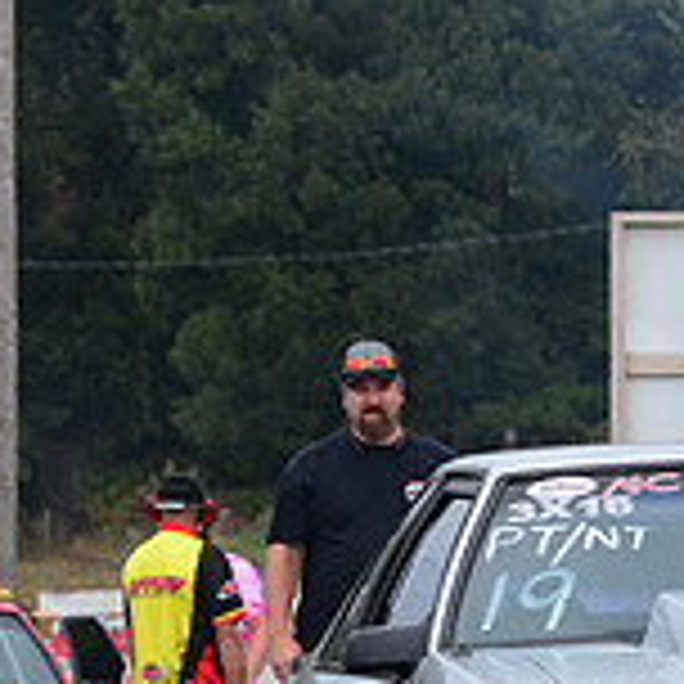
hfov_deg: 2.9
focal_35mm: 608
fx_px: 13584
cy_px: 639
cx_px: 900
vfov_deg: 2.9
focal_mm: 125
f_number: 8
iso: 1000
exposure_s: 1/1000
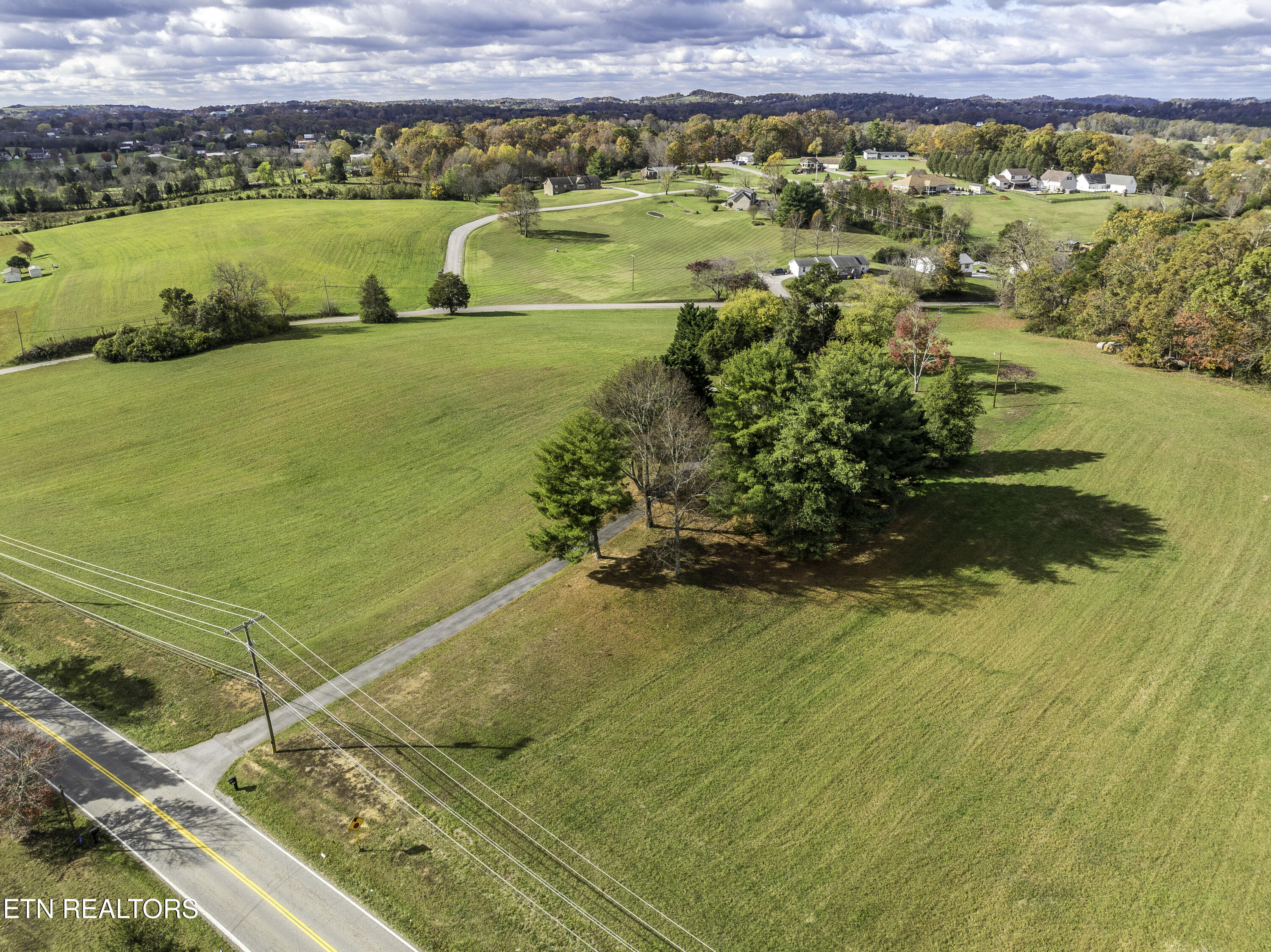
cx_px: 636
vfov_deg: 56.8
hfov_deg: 71.6
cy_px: 476
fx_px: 881
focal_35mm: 24
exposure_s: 1/200
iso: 110
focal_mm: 12.29
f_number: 2.8
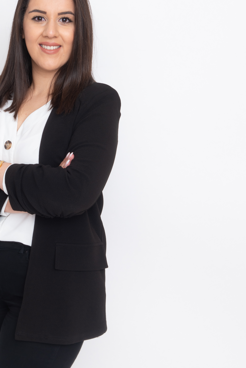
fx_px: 922
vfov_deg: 22.6
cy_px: 192
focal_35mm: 90
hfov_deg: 15.1
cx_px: 47
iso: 160
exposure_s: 1/160
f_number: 4.5
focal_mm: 48
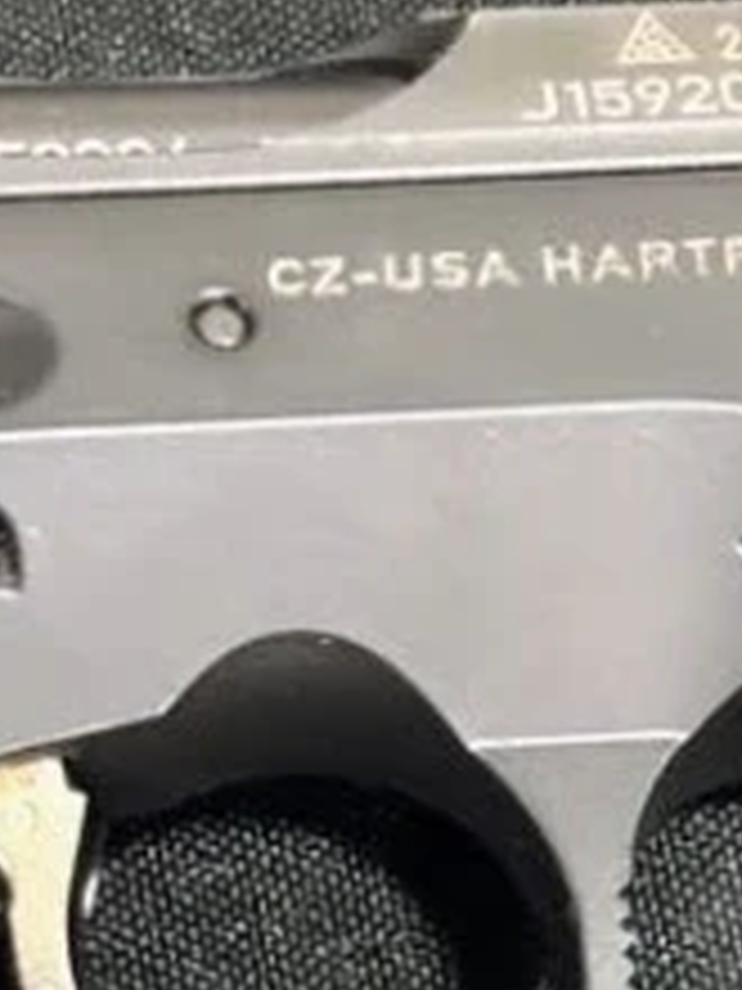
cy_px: 846
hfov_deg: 7.8
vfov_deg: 10.4
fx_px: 5402
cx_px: 612
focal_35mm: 189
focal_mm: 5.96
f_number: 1.6
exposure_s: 1/30
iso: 400
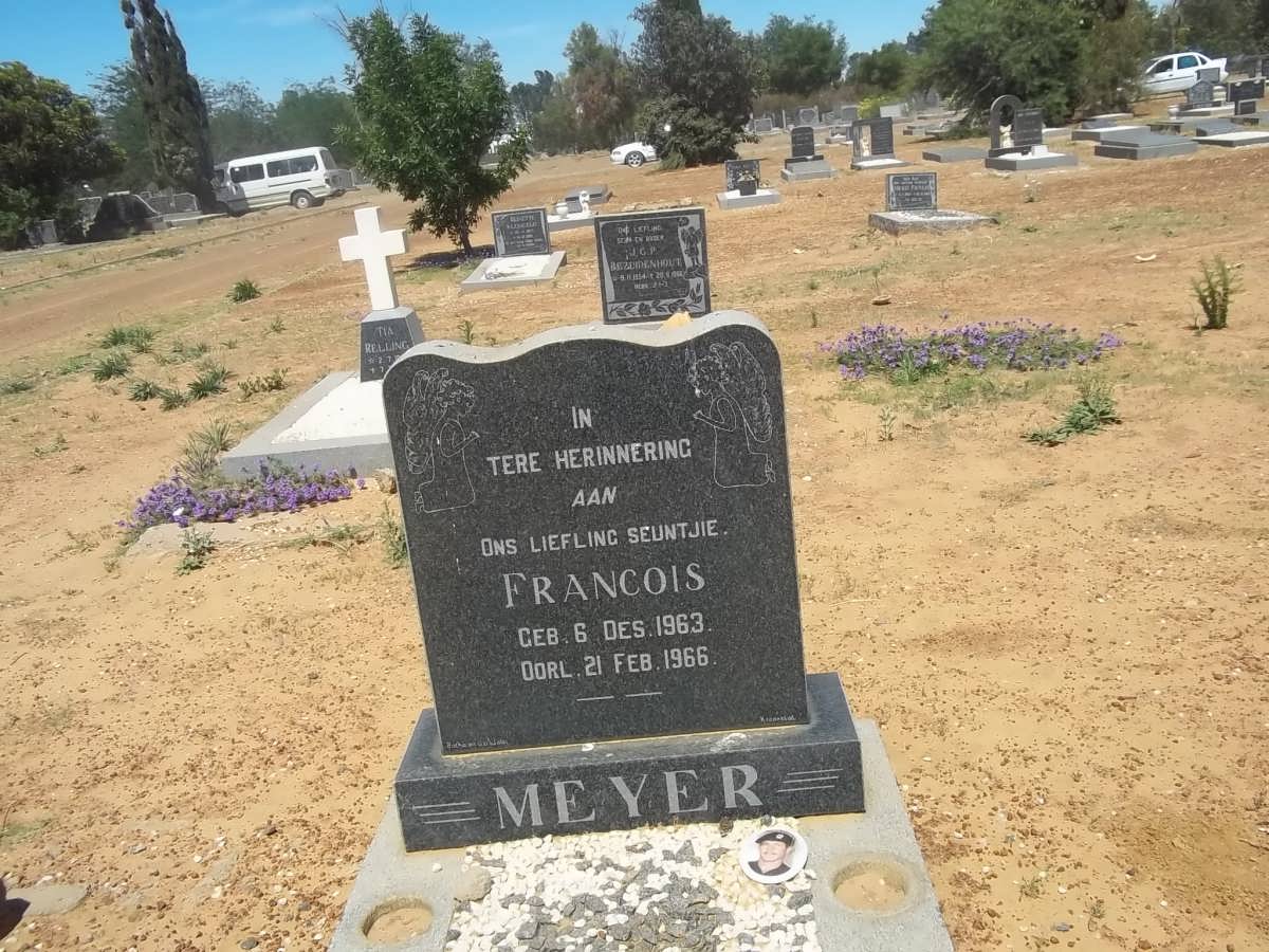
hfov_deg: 56.8
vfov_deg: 44.2
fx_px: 1173
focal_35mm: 32
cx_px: 634
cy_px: 476
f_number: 5.5
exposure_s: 1/500
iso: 80
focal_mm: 5.7
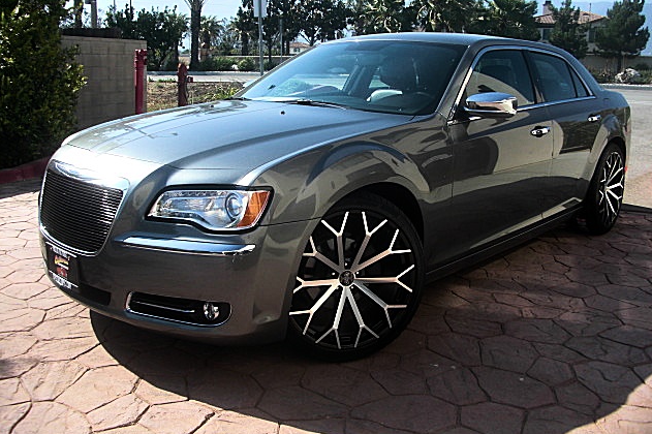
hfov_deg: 50.7
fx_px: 688
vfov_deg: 35.0
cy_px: 189
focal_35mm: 38
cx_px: 330
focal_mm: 6.3
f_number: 2.8
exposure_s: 1/500
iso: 50
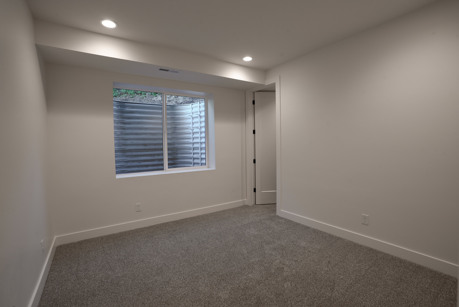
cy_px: 154
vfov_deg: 73.8
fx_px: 204
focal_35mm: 16
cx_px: 230
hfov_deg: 96.7
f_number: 10
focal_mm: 16
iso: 250
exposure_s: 1/8
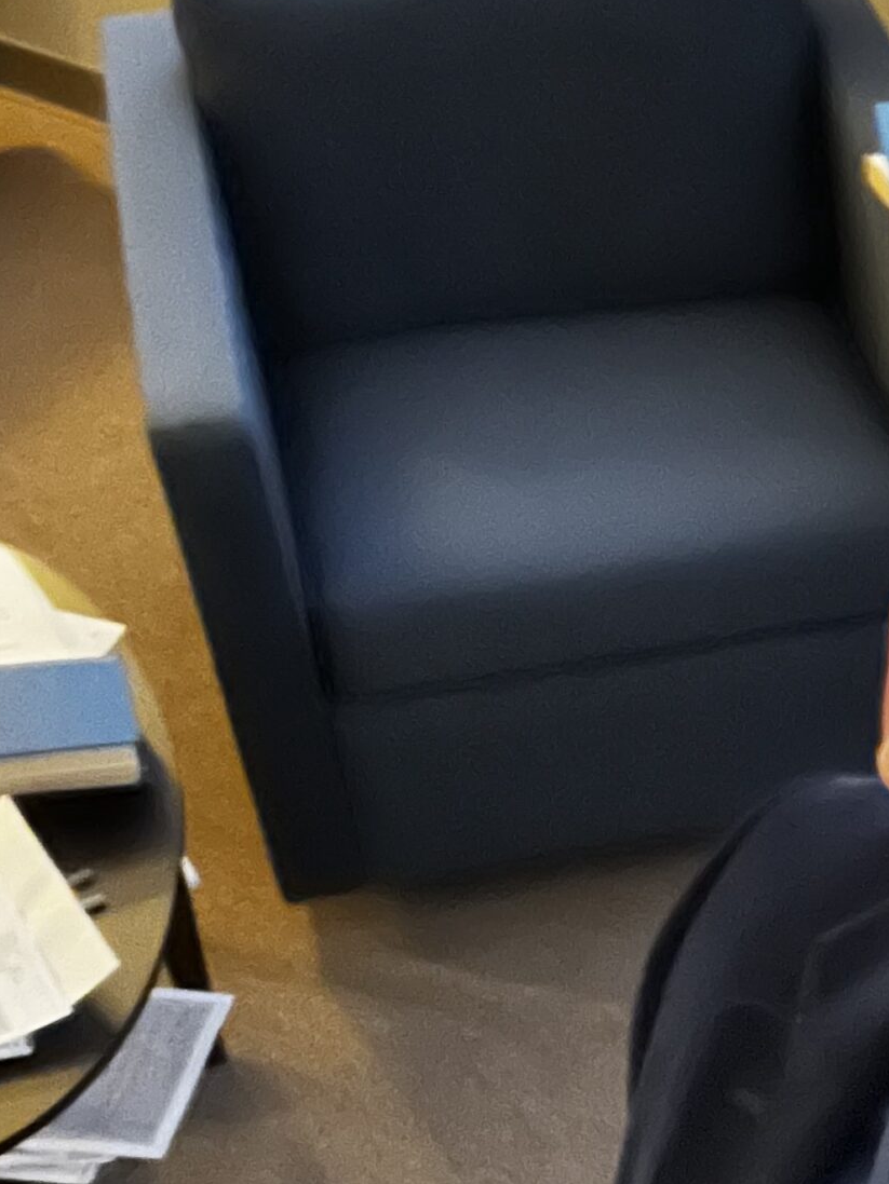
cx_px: 1016
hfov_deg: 19.9
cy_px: 1057
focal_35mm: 70
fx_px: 2396
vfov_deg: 26.9
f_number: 2.2
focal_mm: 2.71
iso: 2000
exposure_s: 1/15
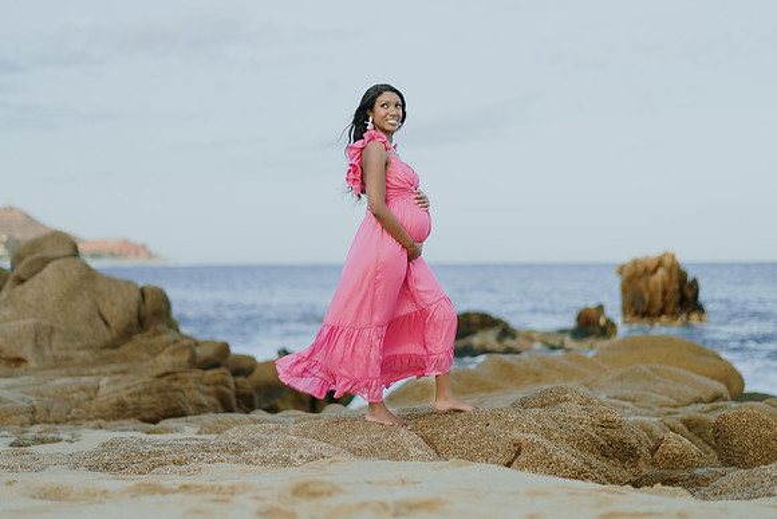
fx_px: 1287
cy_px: 260
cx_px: 395
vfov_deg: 22.8
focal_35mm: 60
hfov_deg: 33.6
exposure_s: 1/1600
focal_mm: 58
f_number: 1.4
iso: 100
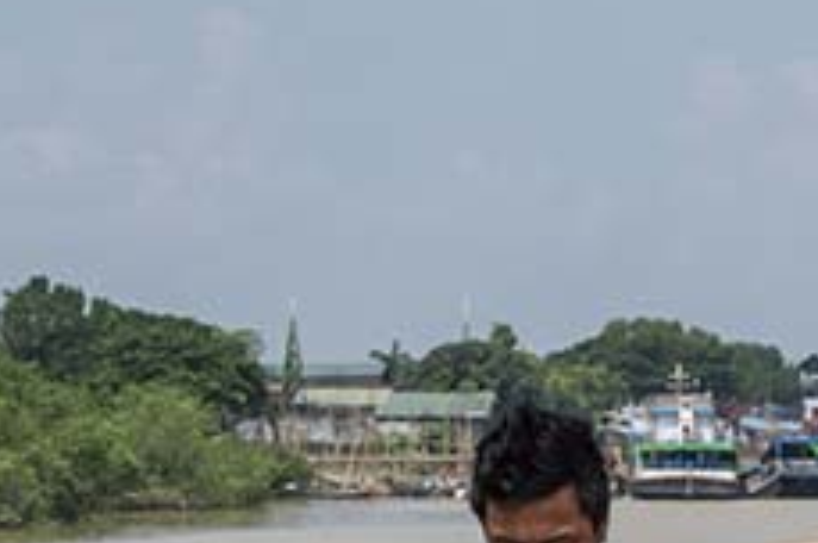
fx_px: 4288
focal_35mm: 189
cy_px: 922
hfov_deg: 10.8
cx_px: 764
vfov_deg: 7.1
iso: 220
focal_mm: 45
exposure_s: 1/500
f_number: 10
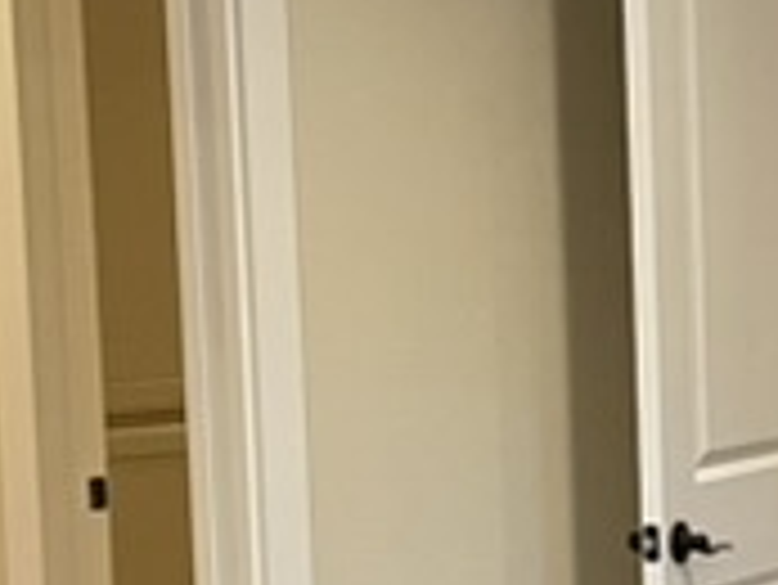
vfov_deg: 9.5
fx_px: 3464
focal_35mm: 154
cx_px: 1106
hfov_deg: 12.3
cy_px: 698
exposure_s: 1/60
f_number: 1.6
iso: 200
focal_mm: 4.2
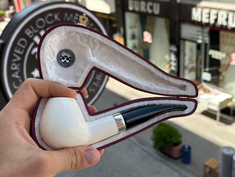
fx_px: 326
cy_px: 88
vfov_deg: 30.3
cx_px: 118
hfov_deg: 39.7
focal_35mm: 48
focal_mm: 6.86
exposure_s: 1/980
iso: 64
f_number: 1.78
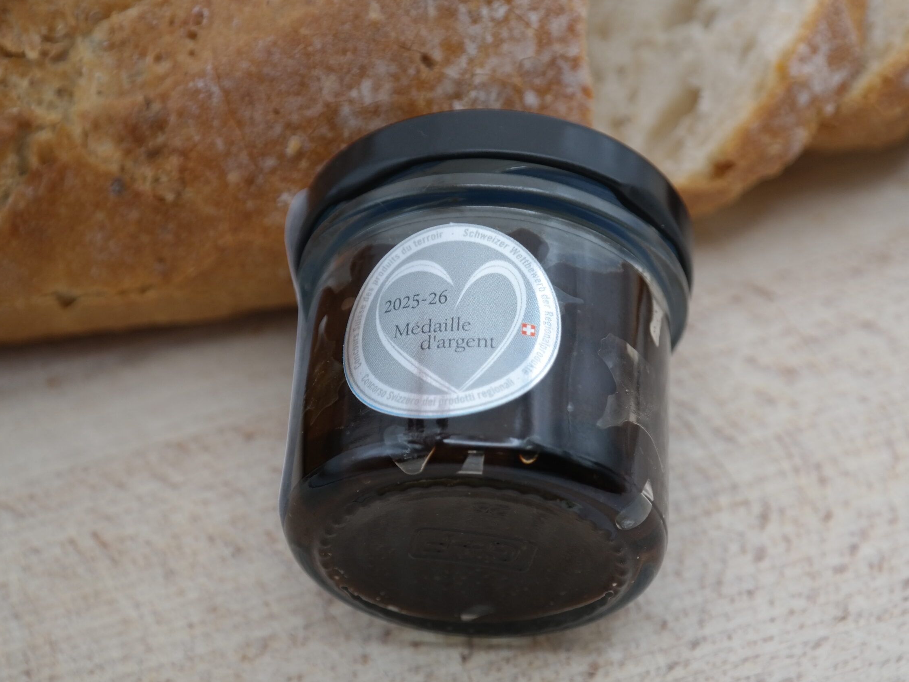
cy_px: 343
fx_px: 2101
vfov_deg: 18.4
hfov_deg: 24.4
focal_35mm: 80
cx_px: 449
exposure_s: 1/80
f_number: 5.6
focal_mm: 48
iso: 400
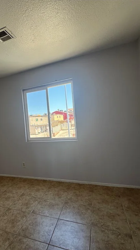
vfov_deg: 83.8
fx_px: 139
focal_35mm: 21
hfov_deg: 51.2
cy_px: 128
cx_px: 34
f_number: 2.2
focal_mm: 2.22
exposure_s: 1/160
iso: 40
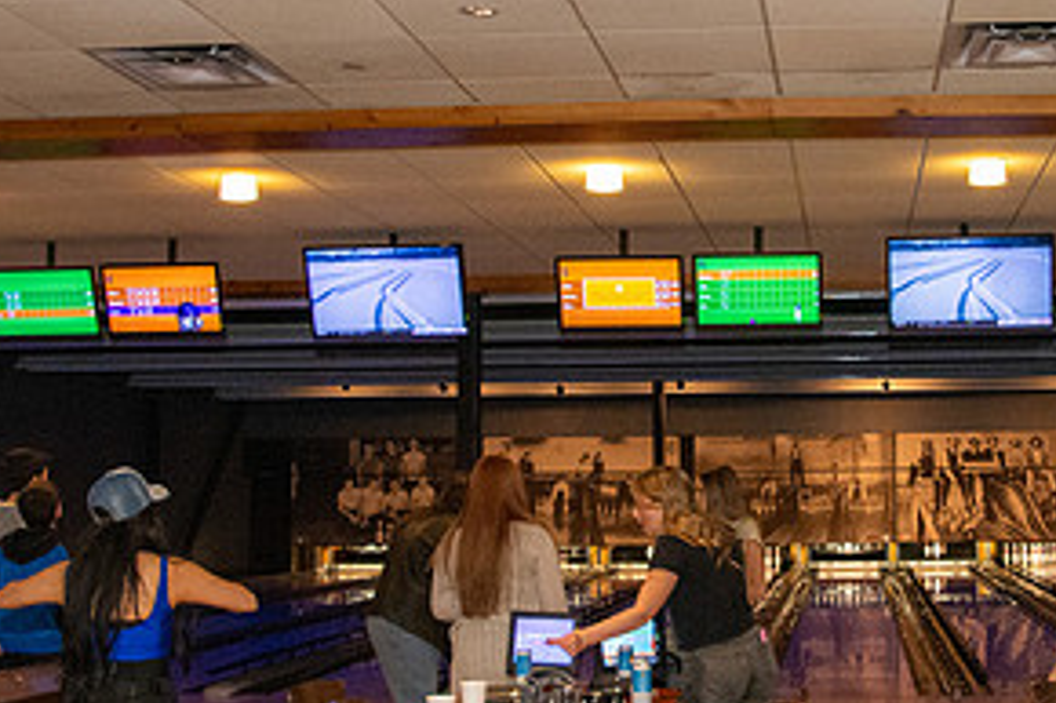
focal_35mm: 54
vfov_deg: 25.0
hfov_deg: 36.0
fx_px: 1583
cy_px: 319
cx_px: 794
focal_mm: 18
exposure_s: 1/100
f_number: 6.3
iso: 4000
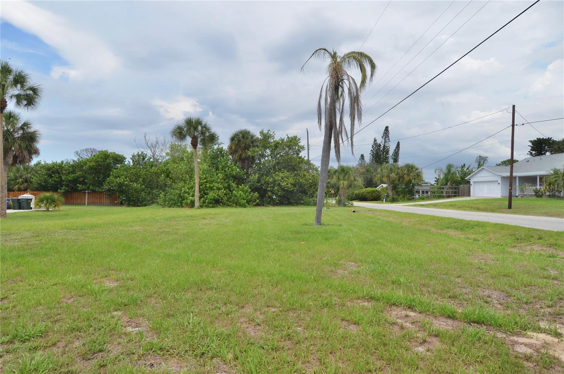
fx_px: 281
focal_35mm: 18
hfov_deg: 90.1
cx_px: 282
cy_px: 187
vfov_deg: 67.1
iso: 125
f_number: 8
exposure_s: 1/250
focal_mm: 12
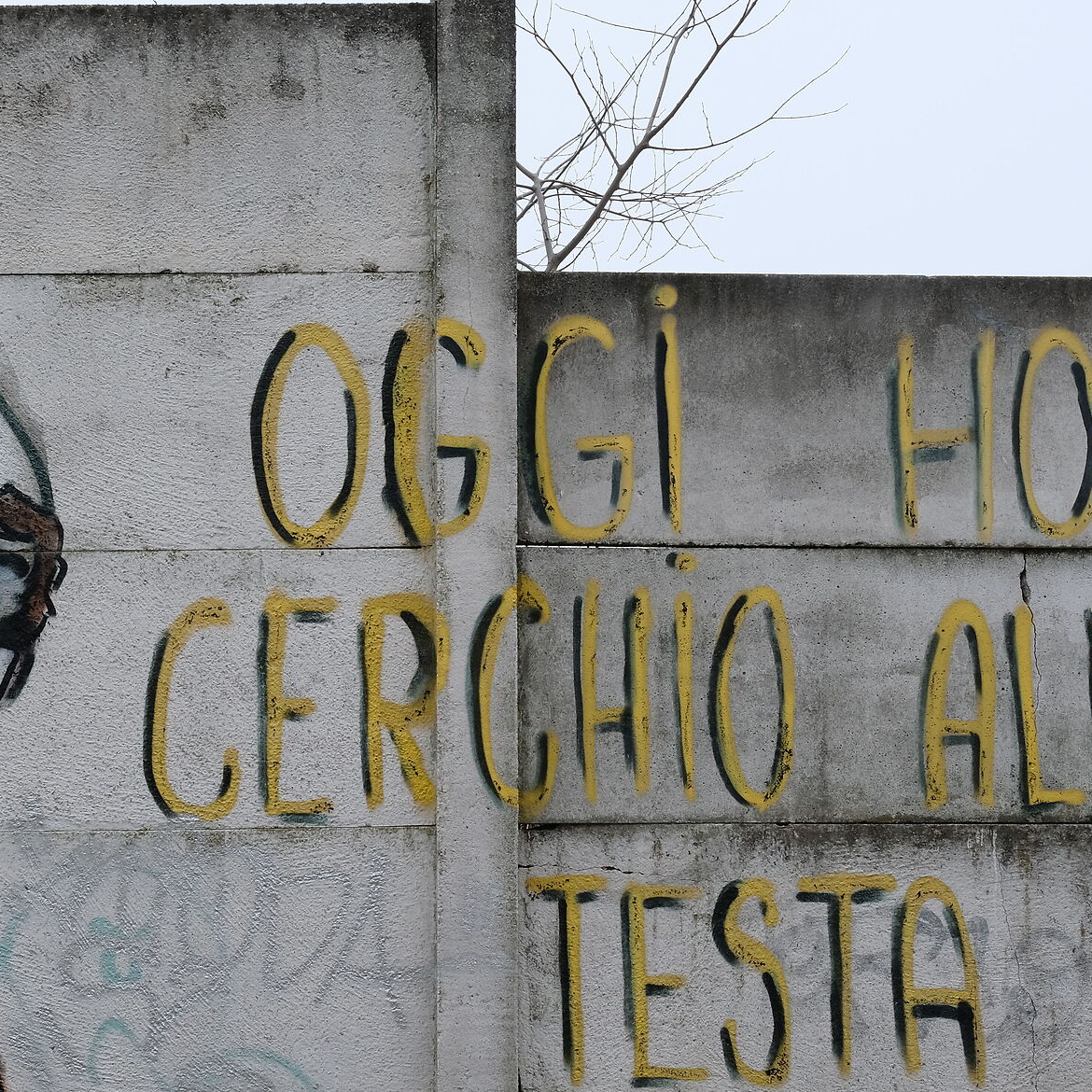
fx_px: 2177
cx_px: 443
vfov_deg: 28.0
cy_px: 709
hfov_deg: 28.1
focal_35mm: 61
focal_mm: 23
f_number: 9
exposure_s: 1/25
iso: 400
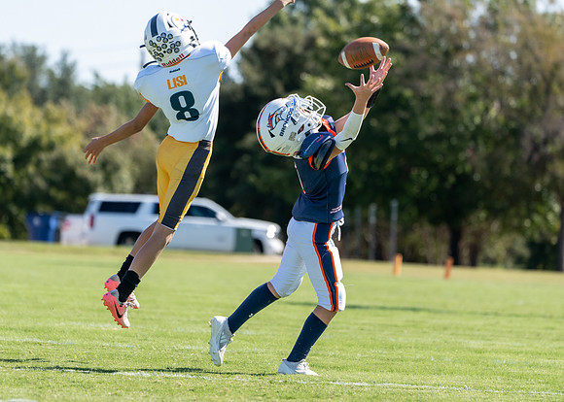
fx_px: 5126
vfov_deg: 4.5
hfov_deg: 6.3
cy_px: 233
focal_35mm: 320
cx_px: 271
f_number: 5.6
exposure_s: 1/1000
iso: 250
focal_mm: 259
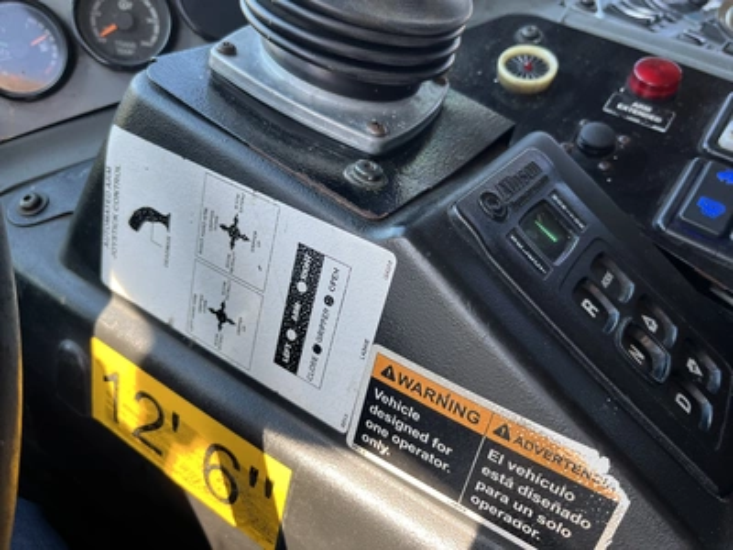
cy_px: 275
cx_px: 366
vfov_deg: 53.1
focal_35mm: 26
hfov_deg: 67.3
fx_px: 551
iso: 32
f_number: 1.6
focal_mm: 5.1
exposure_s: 1/130
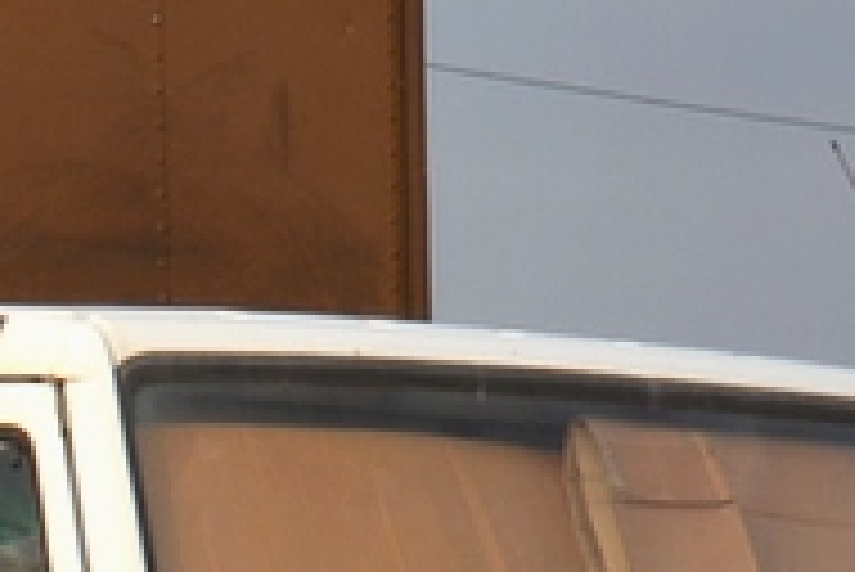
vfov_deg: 4.0
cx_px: -549
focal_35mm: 341
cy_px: 507
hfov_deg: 6.0
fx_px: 8105
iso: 110
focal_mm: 32
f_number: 8
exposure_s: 1/250
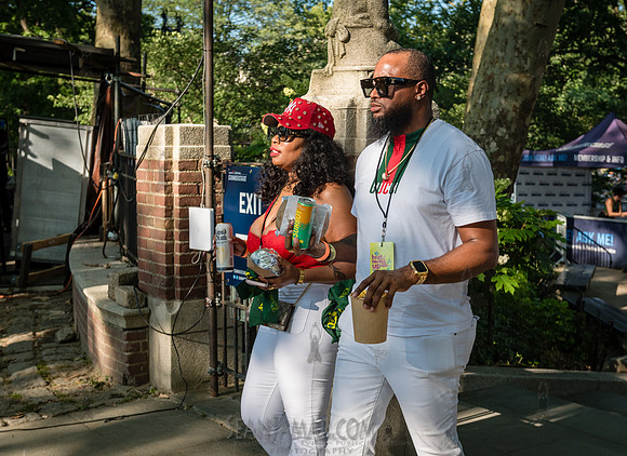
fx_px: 943
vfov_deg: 27.2
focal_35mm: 53
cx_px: 315
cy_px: 239
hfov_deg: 36.8
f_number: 4
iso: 400
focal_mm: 44
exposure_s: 1/1000
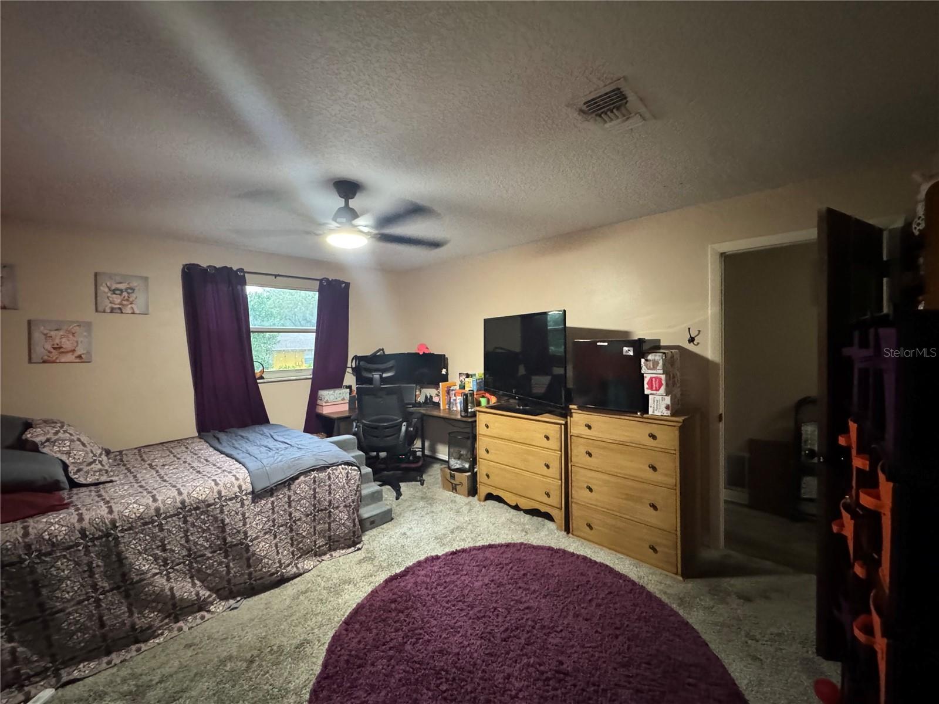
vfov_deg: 85.7
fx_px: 380
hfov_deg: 102.1
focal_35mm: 14
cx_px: 470
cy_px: 352
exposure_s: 1/51
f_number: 2.2
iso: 1250
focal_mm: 2.22
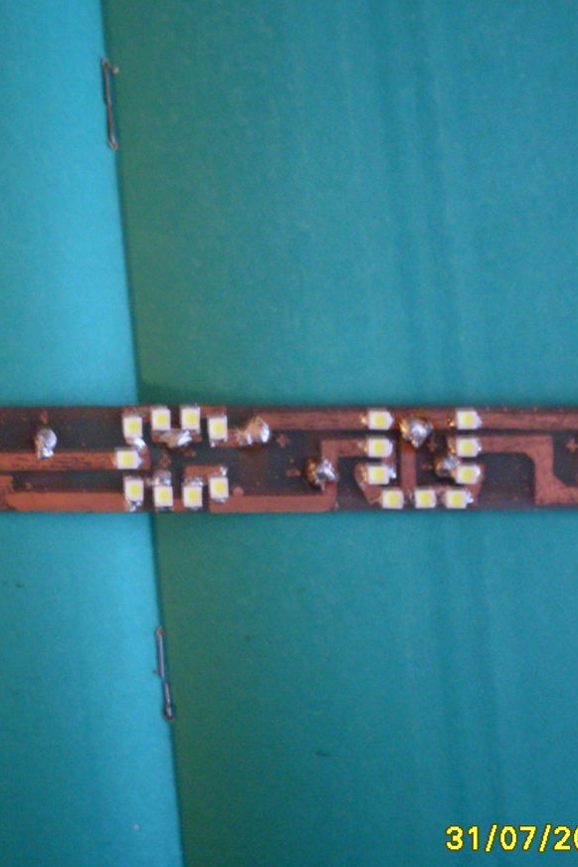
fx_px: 1397
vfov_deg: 34.5
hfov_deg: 23.2
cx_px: 166
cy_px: 454
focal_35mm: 58
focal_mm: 6.3
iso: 200
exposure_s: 1/2
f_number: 2.8
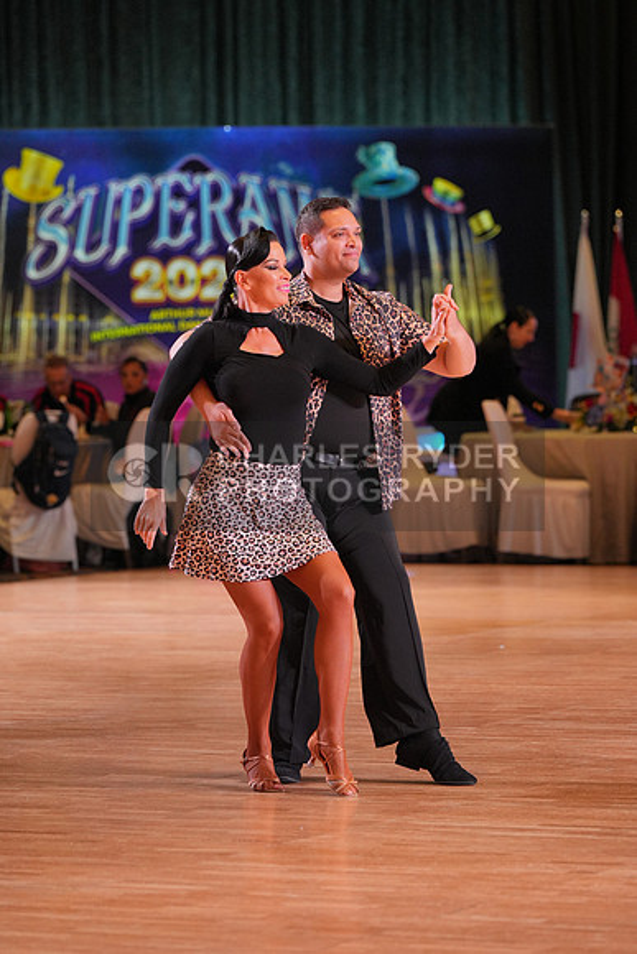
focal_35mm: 178
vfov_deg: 11.5
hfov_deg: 7.7
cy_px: 477
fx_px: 4721
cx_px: 318
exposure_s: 1/400
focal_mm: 178
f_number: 4.5
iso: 2500
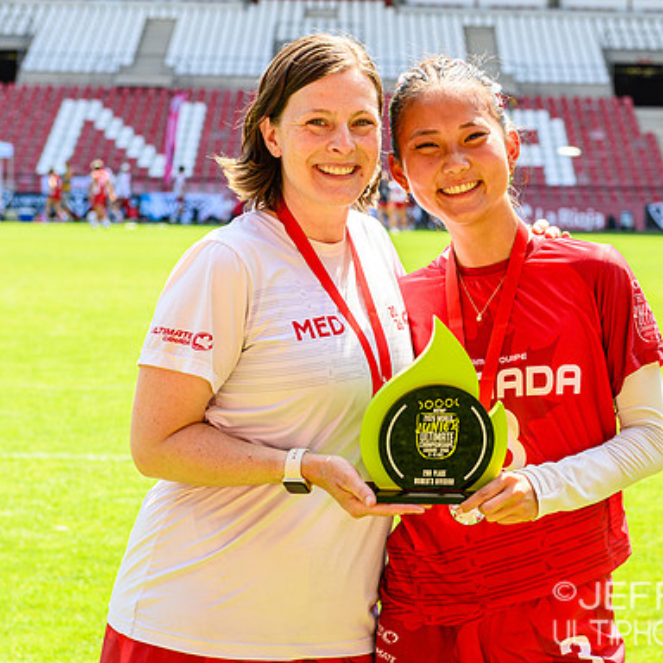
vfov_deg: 18.1
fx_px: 2080
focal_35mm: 96
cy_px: 346
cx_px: 420
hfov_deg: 18.1
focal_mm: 70
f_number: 5.6
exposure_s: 1/200
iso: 160
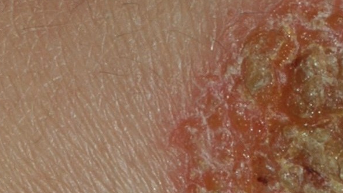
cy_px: 151
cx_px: 376
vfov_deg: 4.1
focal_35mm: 297
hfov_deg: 7.2
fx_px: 2701
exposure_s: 1/60
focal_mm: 60
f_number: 36
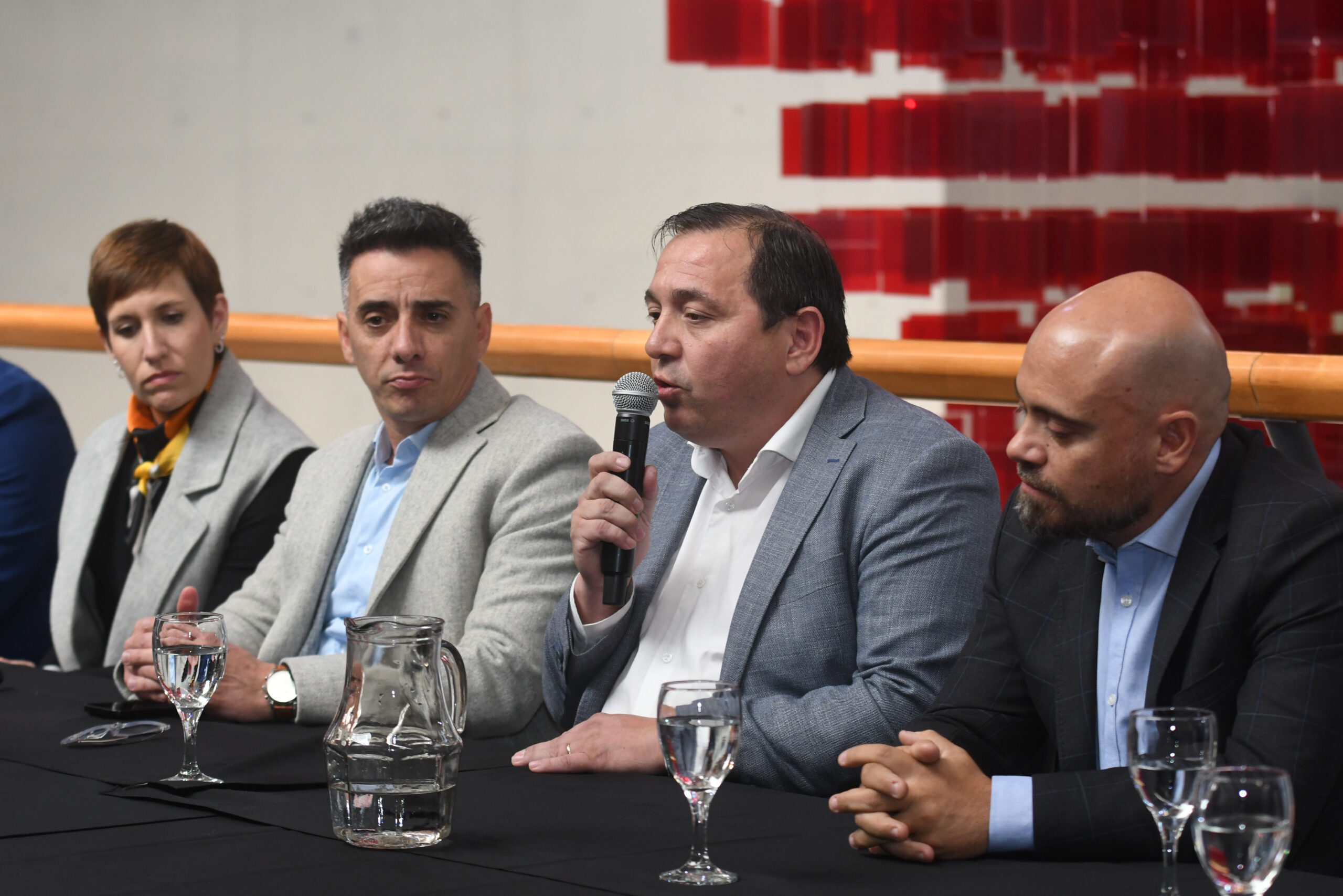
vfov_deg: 11.7
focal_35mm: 117
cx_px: 672
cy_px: 448
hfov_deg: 17.5
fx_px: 4365
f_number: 3.5
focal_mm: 78
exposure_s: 1/250
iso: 1000
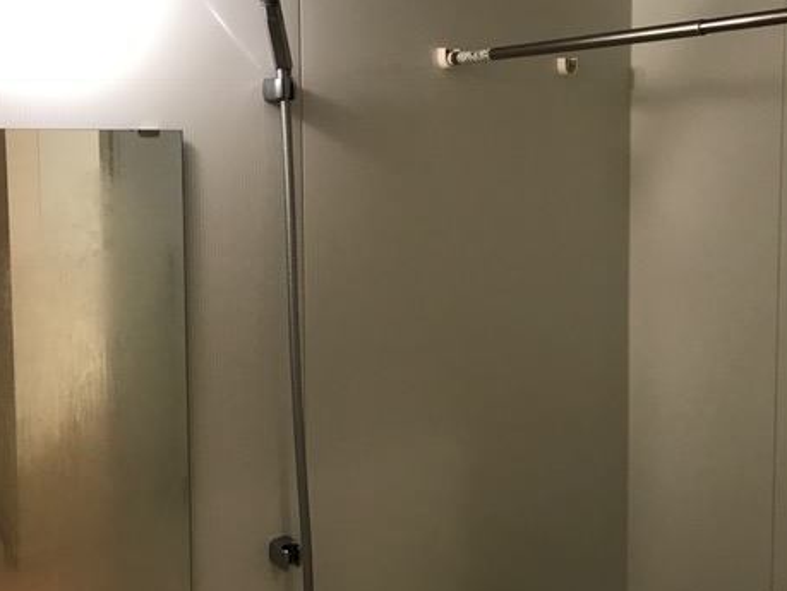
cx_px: 511
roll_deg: -0.3
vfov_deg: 36.6
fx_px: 887
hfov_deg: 47.2
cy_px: 216
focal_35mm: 39
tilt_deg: -2.9
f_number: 1.8
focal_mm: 3.99
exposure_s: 1/33
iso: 32
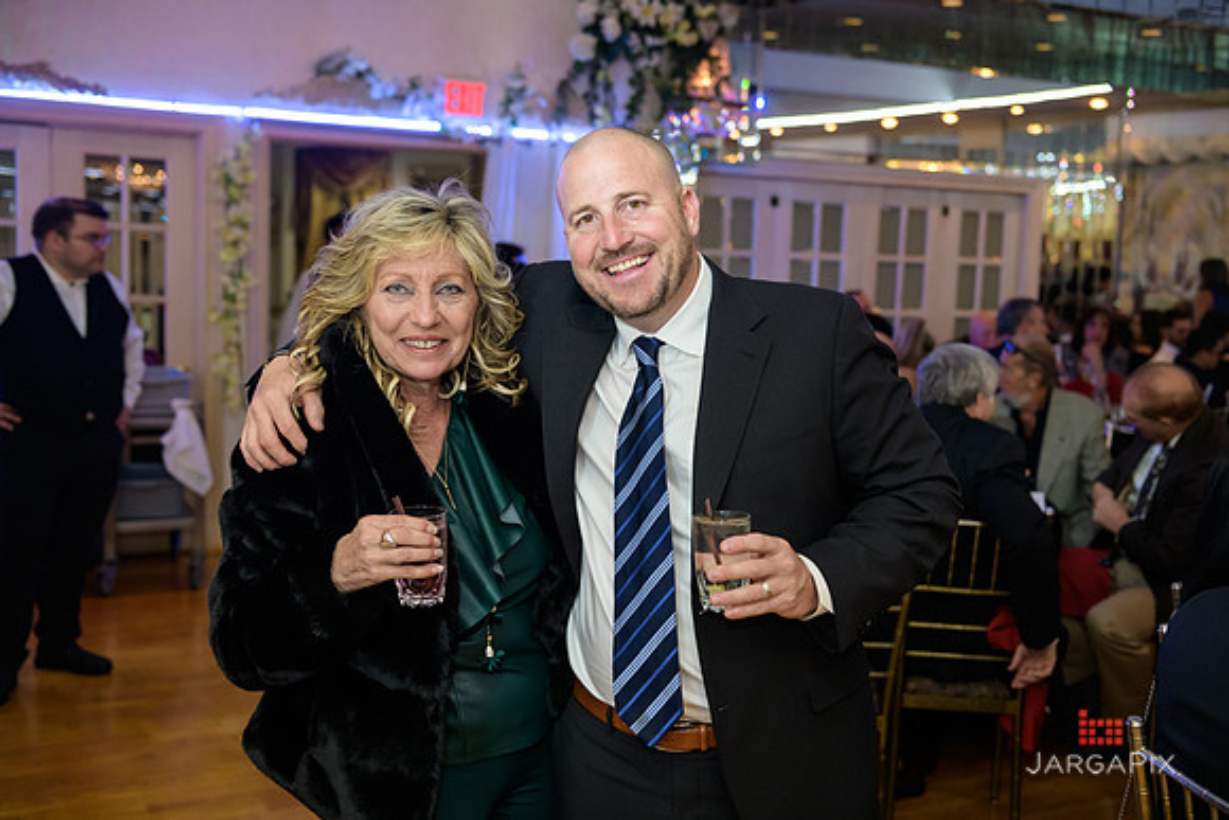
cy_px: 410
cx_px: 614
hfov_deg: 48.4
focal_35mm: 40
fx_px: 1366
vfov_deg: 33.4
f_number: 3.2
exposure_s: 1/125
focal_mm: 40
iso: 1000
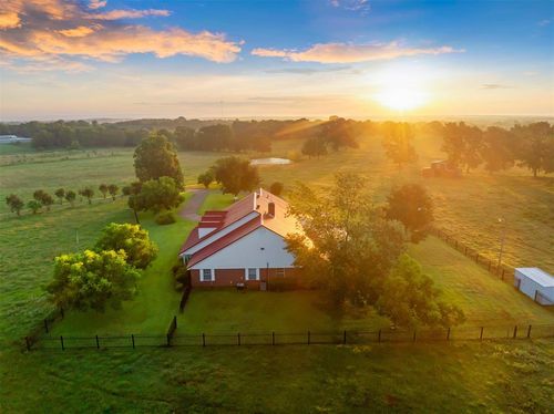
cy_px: 207
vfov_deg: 56.7
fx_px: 384
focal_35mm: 24
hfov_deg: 71.6
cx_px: 277
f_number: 9
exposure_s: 1/160
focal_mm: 12.29
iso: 200
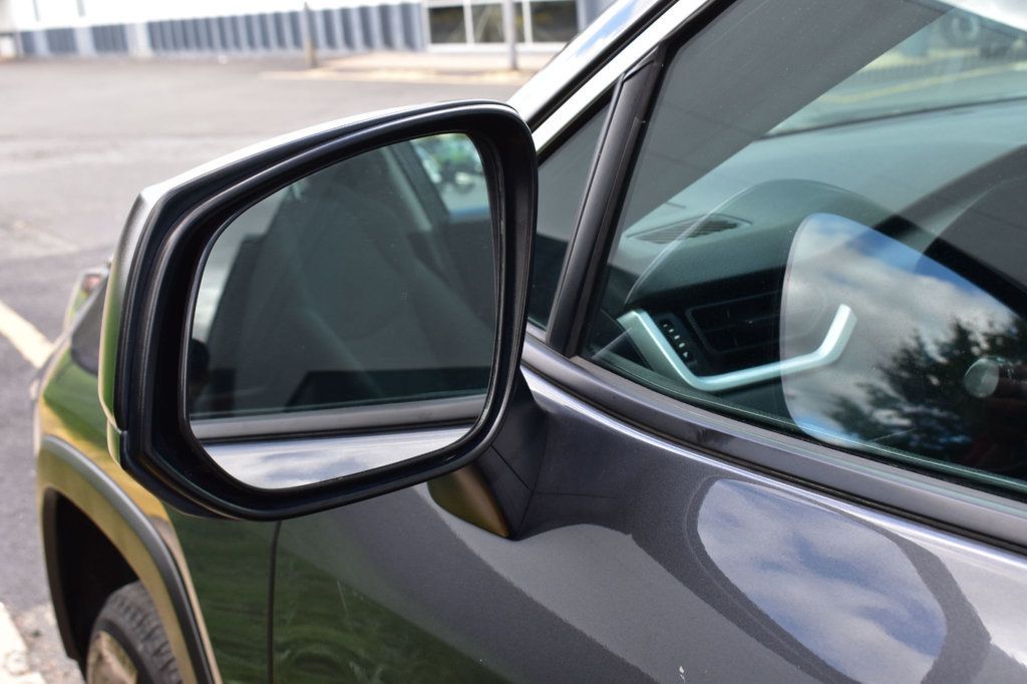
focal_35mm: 44
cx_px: 514
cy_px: 342
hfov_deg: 45.0
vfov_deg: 30.8
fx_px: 1240
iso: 400
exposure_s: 1/100
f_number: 9
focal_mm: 29
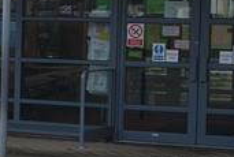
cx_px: -189
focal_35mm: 165
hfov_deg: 11.5
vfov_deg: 8.4
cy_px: 68
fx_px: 1075
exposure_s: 1/100
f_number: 9
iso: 100
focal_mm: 28
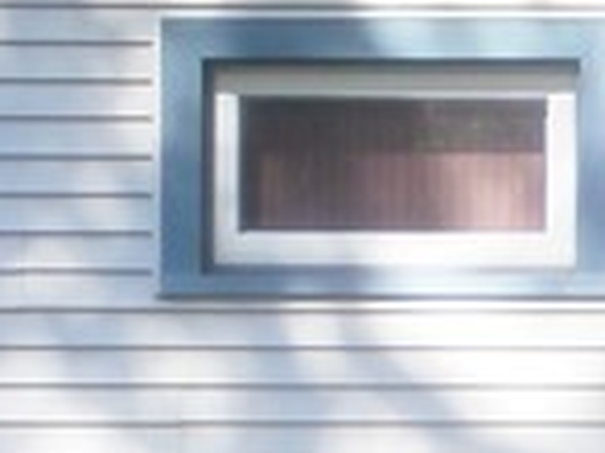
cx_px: 1136
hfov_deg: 5.9
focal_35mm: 327
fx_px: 5710
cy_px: 226
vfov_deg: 4.5
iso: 100
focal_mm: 8.29
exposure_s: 1/250
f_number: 4.2
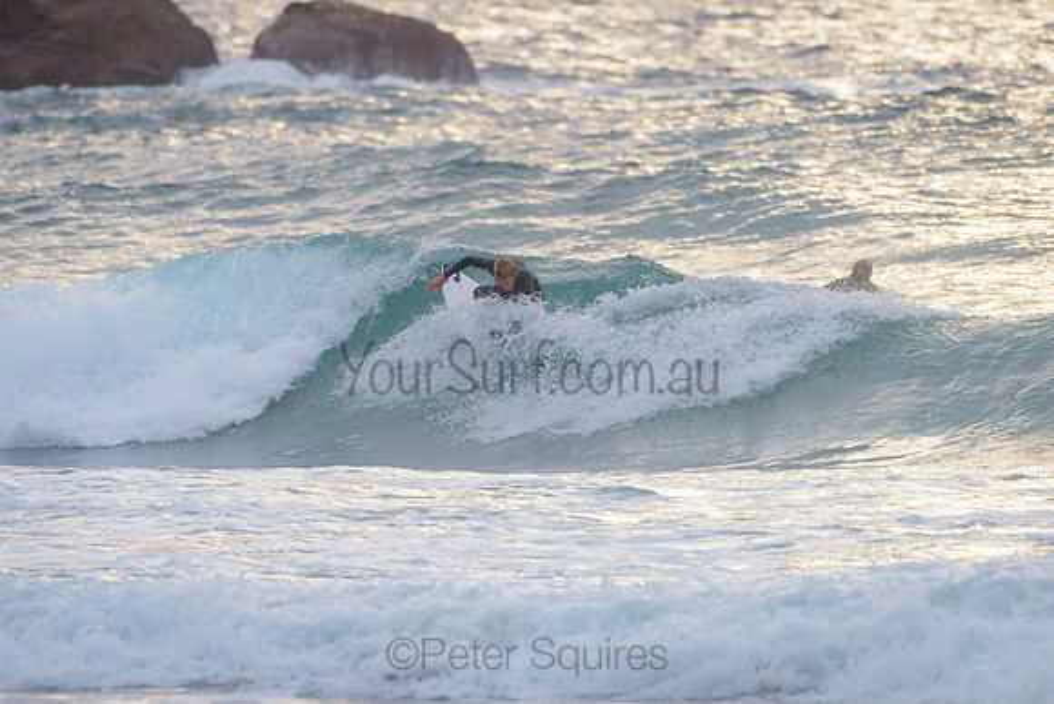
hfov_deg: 3.4
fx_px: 17955
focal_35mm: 613
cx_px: 511
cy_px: 345
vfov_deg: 2.2
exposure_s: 1/1250
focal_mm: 500
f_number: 5.6
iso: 360
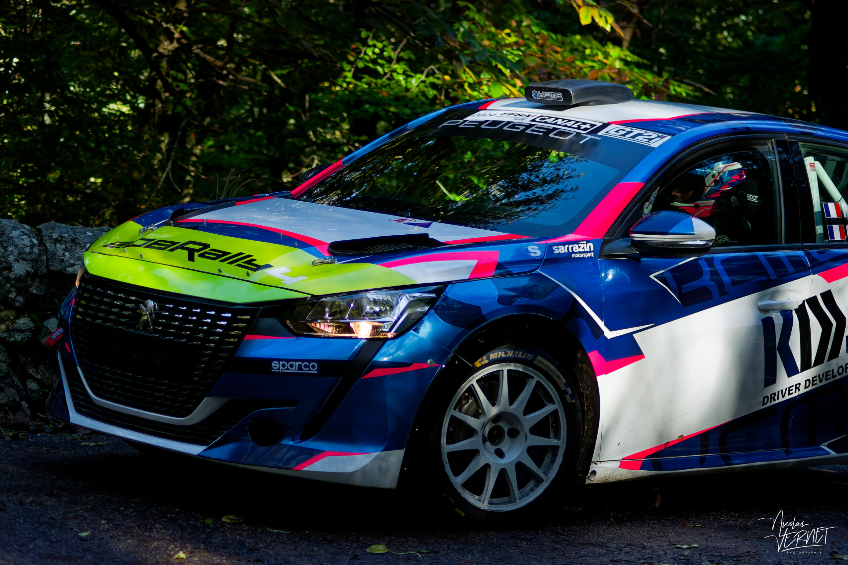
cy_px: 282
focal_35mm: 105
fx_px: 2473
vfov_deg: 13.0
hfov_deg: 19.5
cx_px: 424
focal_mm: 70
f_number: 4
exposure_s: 1/5000
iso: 4500
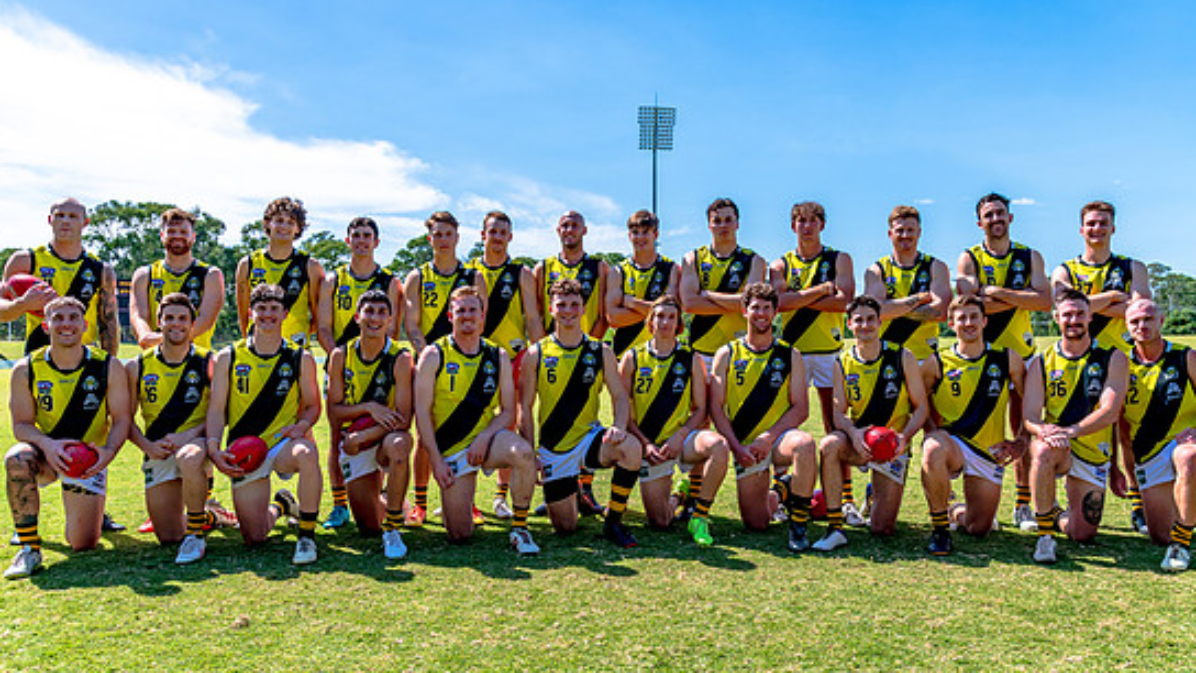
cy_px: 332
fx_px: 983
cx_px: 639
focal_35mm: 31
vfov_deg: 37.8
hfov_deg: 62.6
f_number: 7.1
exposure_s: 1/800
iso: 200
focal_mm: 27
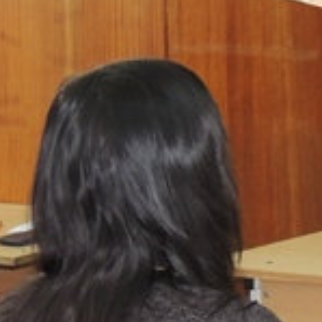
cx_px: 780
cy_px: -82
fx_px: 2000
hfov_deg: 8.4
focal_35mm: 190
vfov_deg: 9.1
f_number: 3.3
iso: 250
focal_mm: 7.1
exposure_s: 1/30
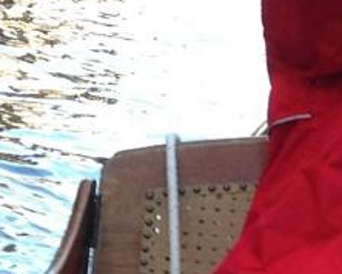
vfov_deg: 6.7
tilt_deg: -18.2
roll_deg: -4.9
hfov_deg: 7.9
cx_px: 701
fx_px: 2350
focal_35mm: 232
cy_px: 239
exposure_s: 1/120
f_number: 2.4
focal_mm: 4.12
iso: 50
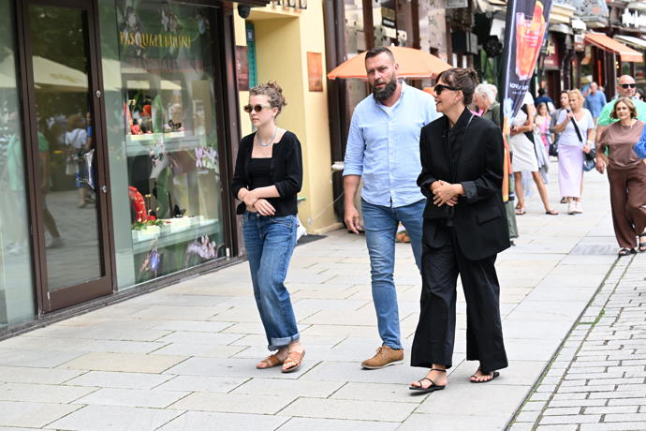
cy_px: 216
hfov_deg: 27.7
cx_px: 323
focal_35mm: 73
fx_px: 1310
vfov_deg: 18.7
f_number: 5
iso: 800
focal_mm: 73
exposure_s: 1/500
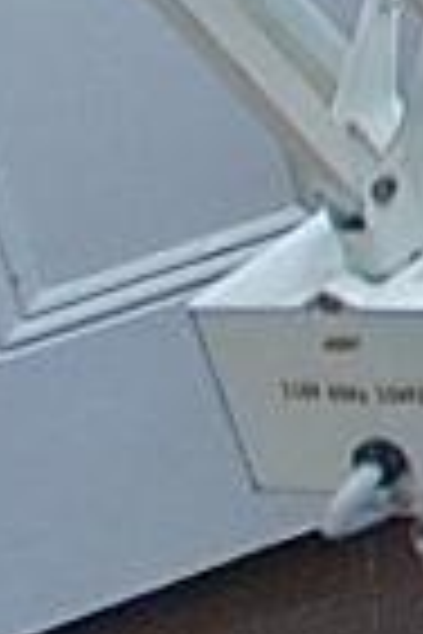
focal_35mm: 160
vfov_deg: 10.7
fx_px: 2820
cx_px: 2678
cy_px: -971
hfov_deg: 4.9
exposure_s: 1/30
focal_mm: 10
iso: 560
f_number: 4
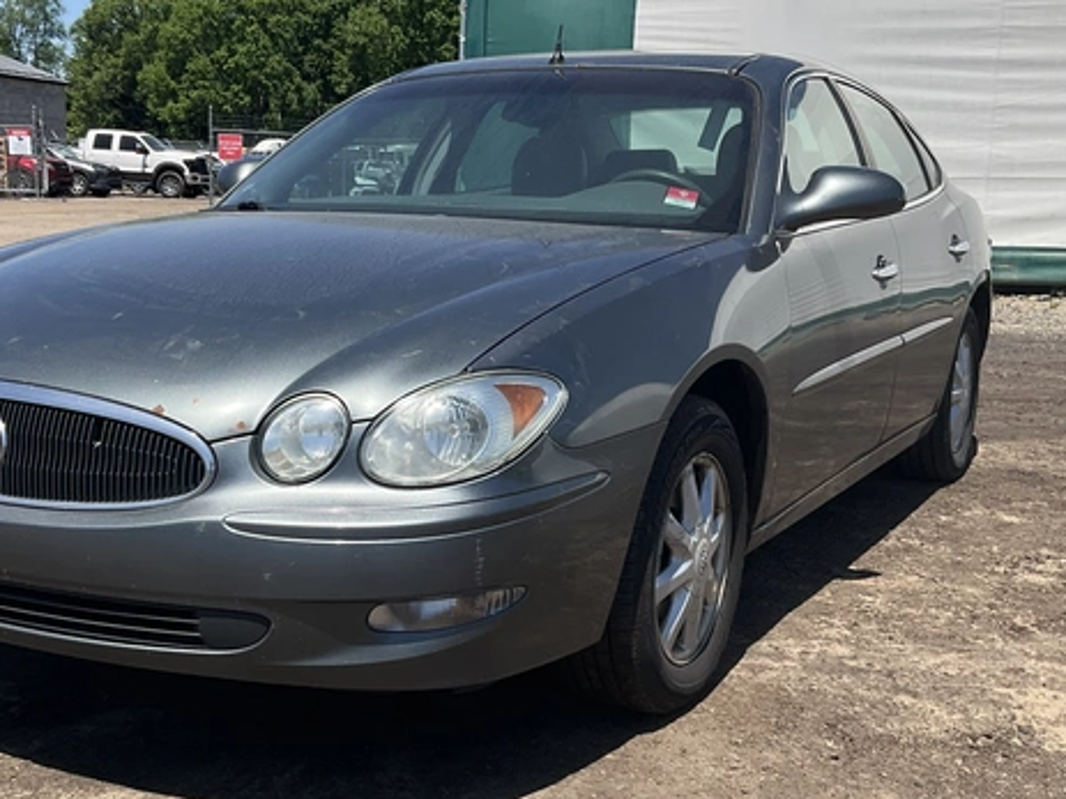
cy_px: 480
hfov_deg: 40.3
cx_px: 428
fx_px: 1447
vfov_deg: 30.8
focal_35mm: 47
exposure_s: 1/1675
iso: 25
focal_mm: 3
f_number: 1.8
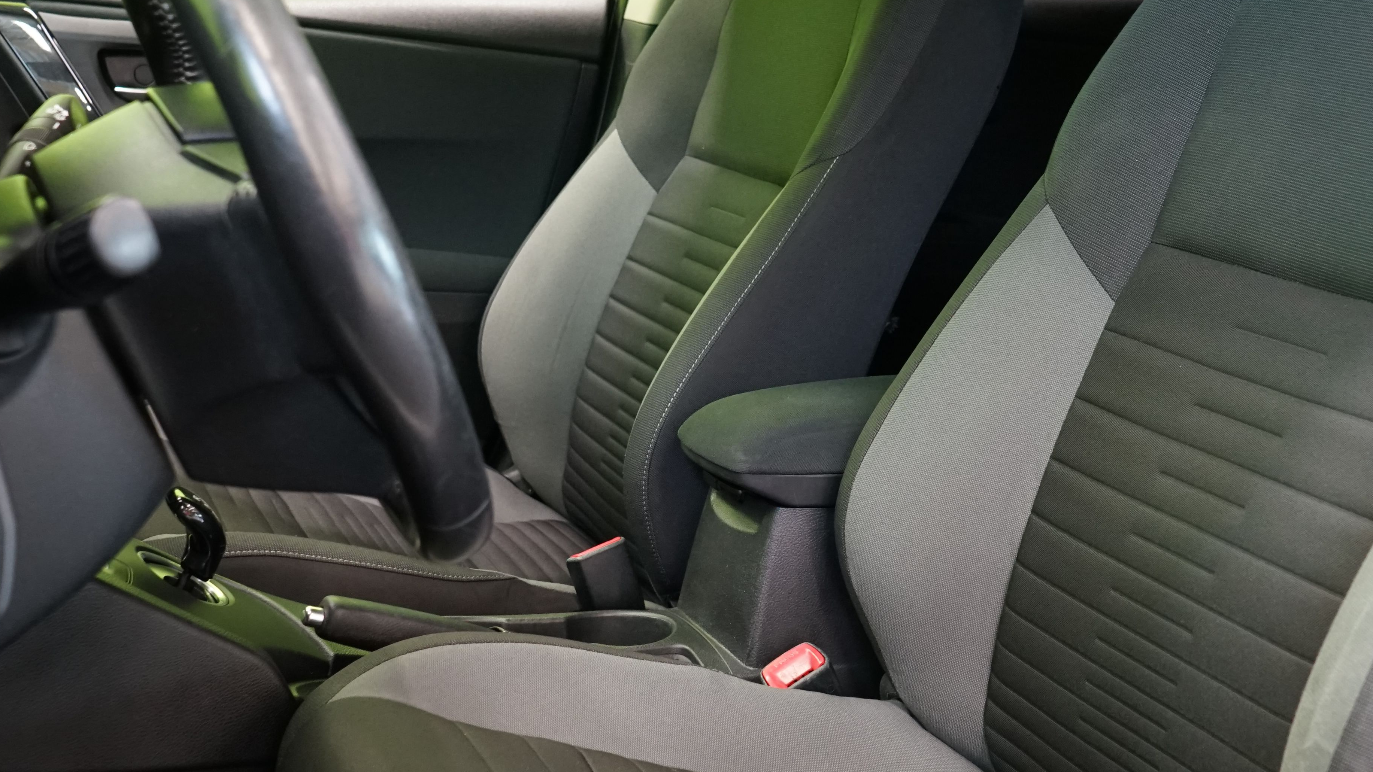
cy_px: 457
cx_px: 723
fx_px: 1747
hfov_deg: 42.9
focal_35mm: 48
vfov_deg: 24.9
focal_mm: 28
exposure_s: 1/20
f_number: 5
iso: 2000
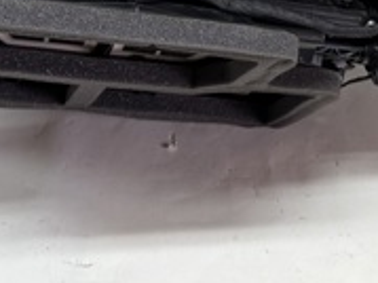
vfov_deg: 15.5
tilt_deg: -30.3
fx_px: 938
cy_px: -169
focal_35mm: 86
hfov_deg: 22.5
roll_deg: -3.1
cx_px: 302
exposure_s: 1/50
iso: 125
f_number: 1.78
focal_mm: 6.76
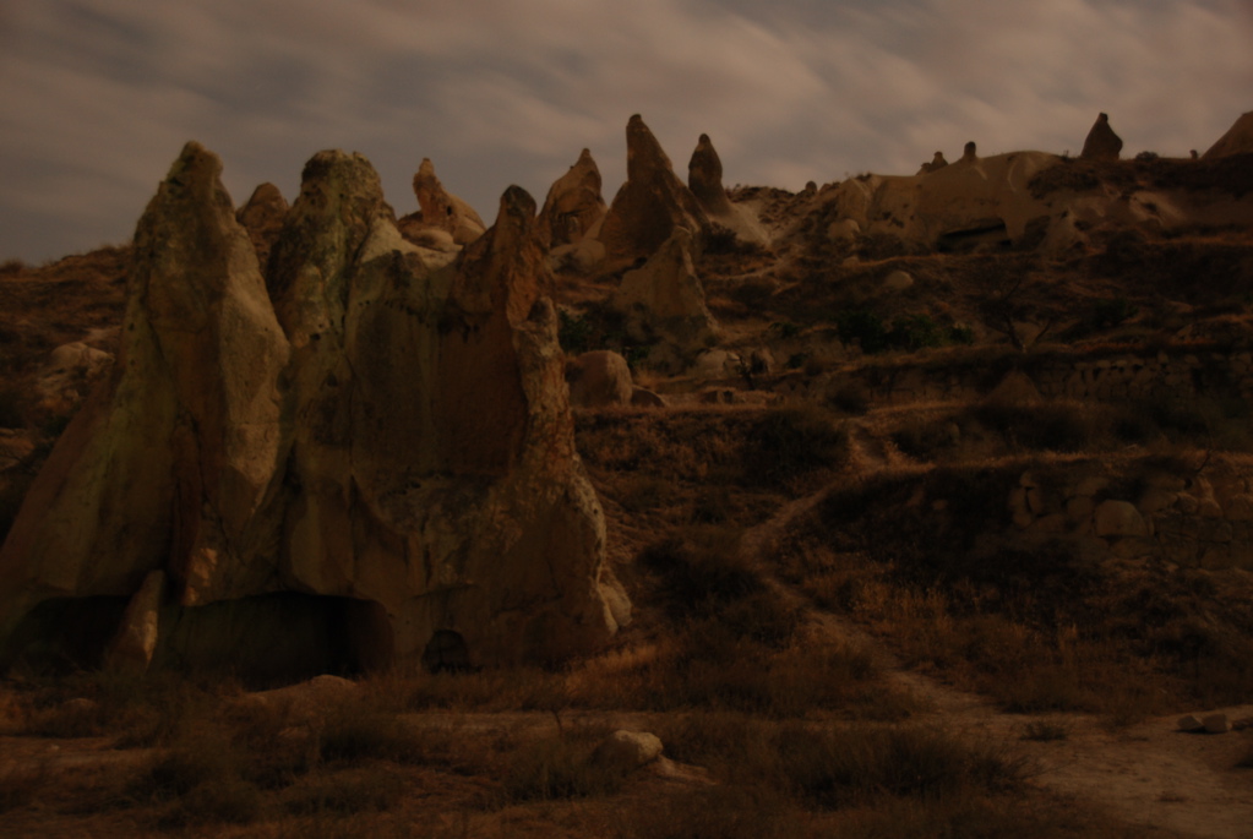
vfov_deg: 25.1
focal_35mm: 54
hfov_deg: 36.8
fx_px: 1882
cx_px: 626
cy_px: 420
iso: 200
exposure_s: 49.1
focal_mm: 36
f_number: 4.5
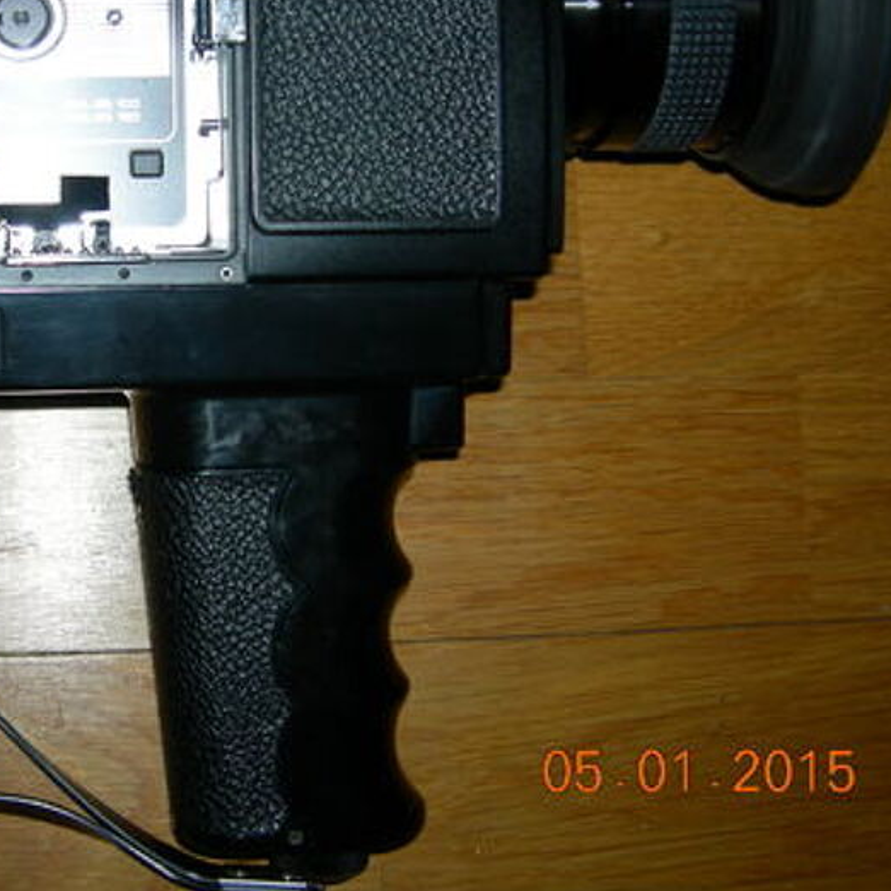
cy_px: 265
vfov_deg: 27.9
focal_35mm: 61
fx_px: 1776
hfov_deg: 27.3
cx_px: 121
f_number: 2.7
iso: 64
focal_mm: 7.5
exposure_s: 1/60.1
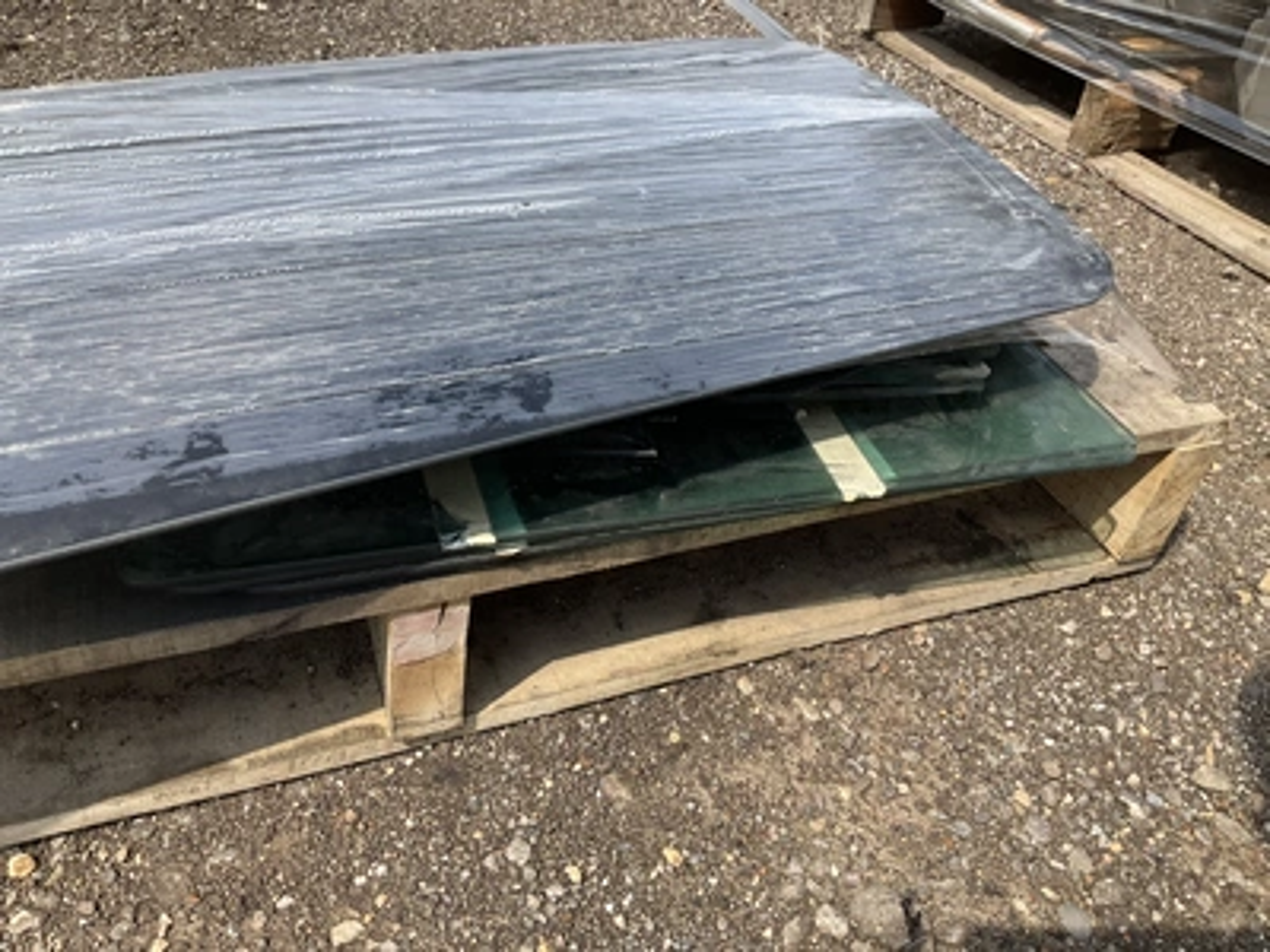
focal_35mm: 29
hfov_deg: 61.7
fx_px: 1064
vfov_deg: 48.2
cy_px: 476
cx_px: 635
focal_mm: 3
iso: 25
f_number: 1.8
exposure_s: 1/1098
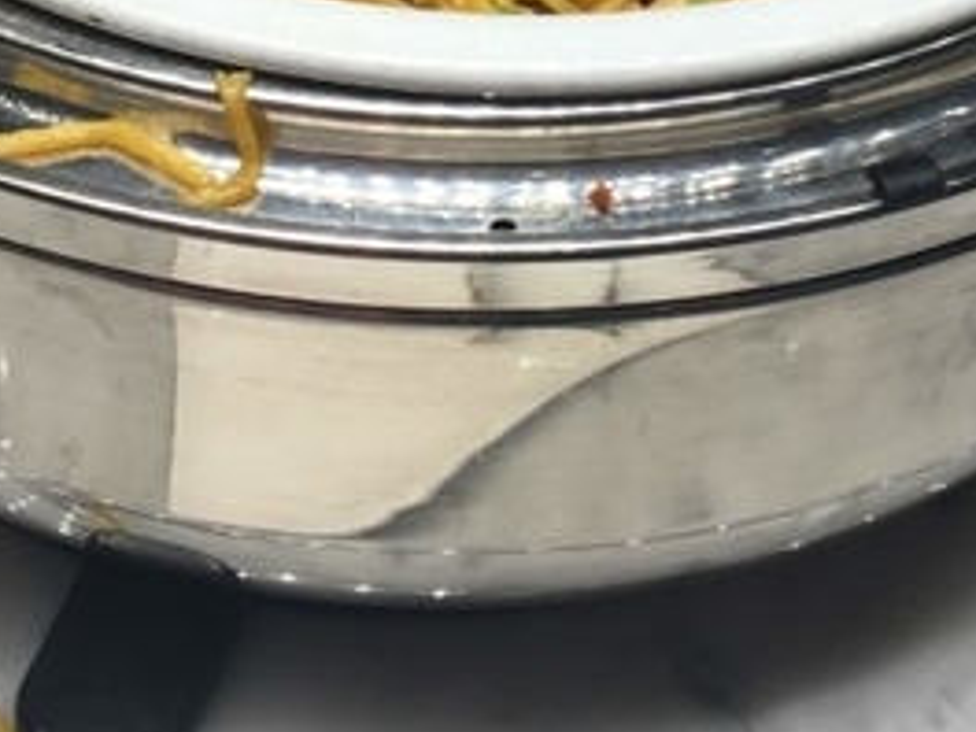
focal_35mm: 88
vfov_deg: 16.0
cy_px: -200
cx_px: 562
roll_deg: -5.4
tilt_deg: -34.7
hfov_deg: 22.2
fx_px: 2481
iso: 32
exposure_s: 1/50
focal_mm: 4.15
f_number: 2.2
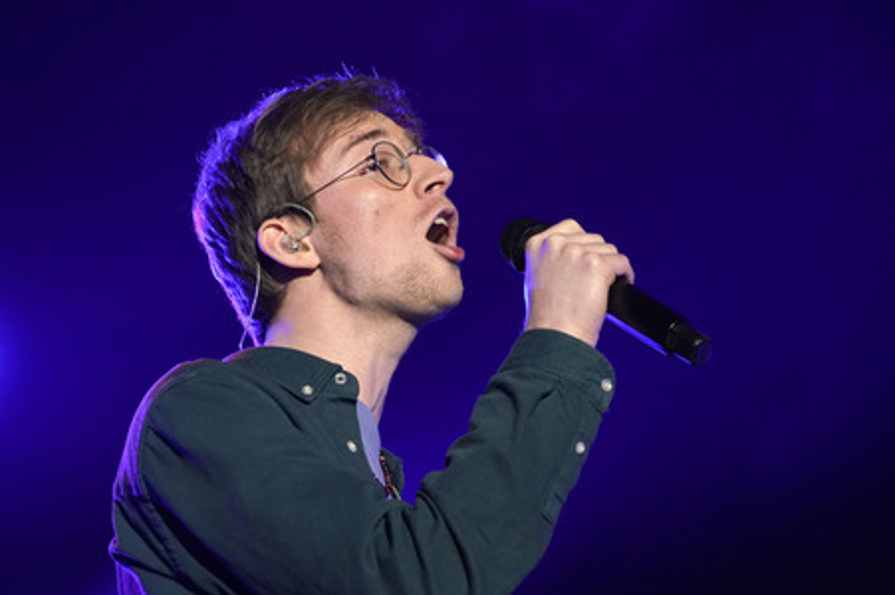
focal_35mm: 152
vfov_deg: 9.0
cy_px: 298
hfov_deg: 13.5
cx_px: 448
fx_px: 3776
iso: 2000
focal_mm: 152
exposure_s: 1/250
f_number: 5.6
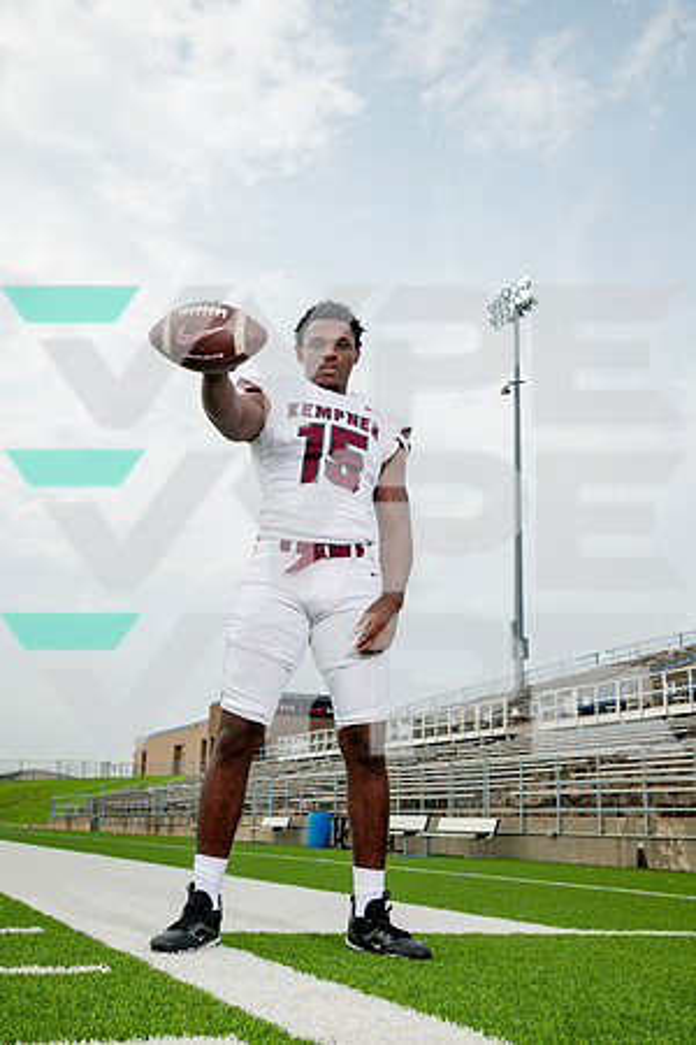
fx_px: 1102
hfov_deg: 35.1
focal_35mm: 38
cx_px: 348
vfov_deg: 50.7
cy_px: 522
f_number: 7.1
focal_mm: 38
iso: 125
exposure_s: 1/320
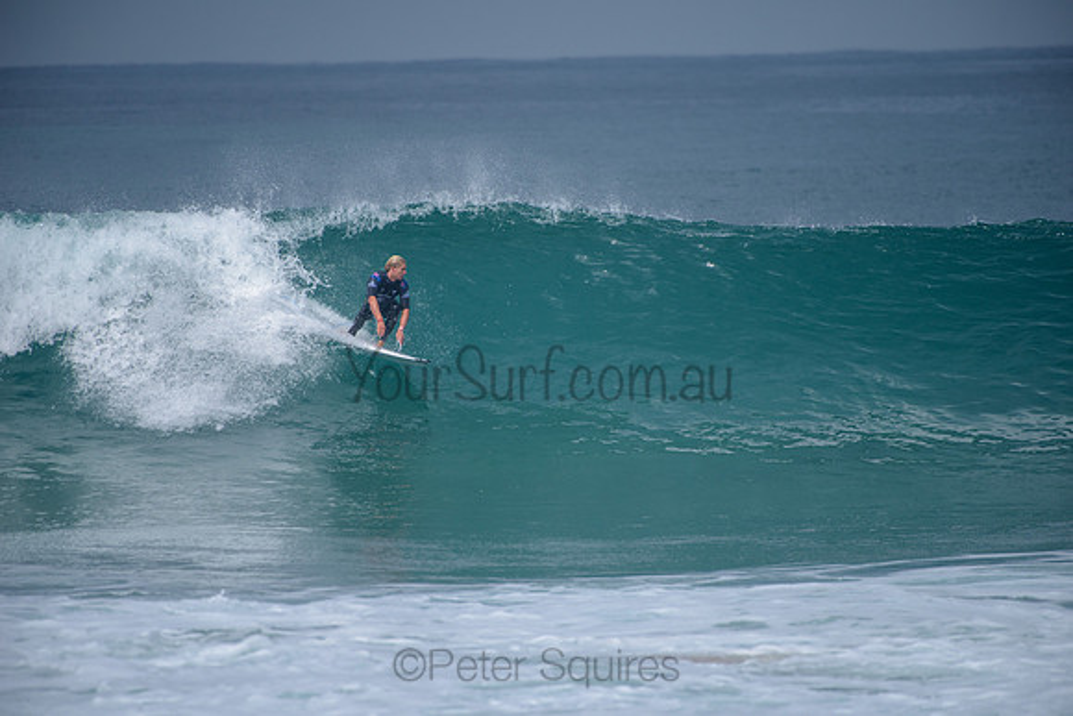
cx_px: 536
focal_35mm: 500
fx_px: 14906
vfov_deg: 2.8
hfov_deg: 4.1
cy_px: 358
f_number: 5.6
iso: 250
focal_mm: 500
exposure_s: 1/2000
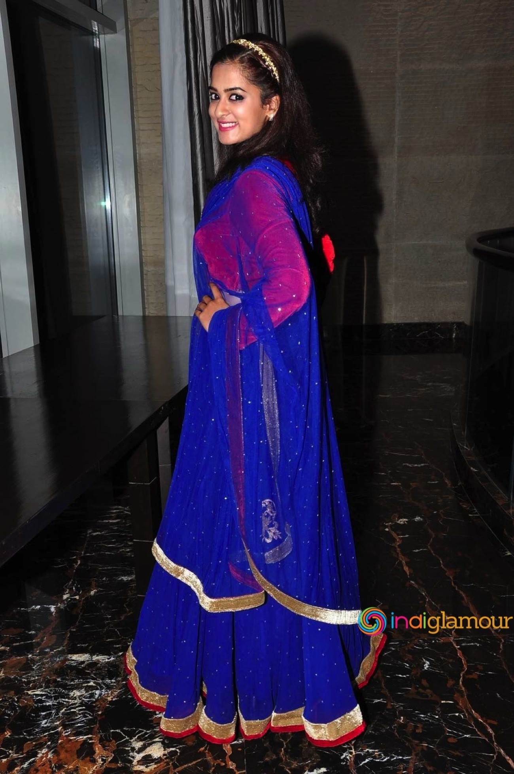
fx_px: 805
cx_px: 257
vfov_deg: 51.3
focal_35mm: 38
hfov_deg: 35.4
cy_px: 387
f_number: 9
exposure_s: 1/125
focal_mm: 25
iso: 400
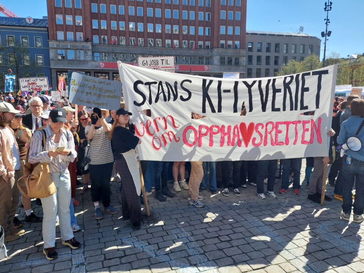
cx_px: 182
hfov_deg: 69.4
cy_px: 136
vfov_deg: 54.9
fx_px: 263
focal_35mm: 25
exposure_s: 1/1208
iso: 40
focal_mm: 5.23
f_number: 1.8
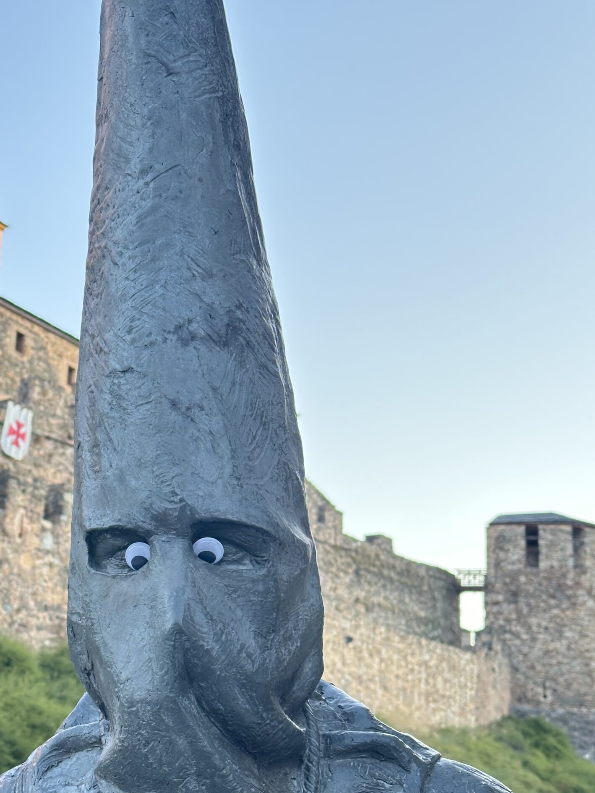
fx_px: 1489
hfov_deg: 22.5
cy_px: 480
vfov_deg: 29.7
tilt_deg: +16.0
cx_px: 218
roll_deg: -3.2
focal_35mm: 65
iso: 80
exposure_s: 1/172
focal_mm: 6.86
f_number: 1.78
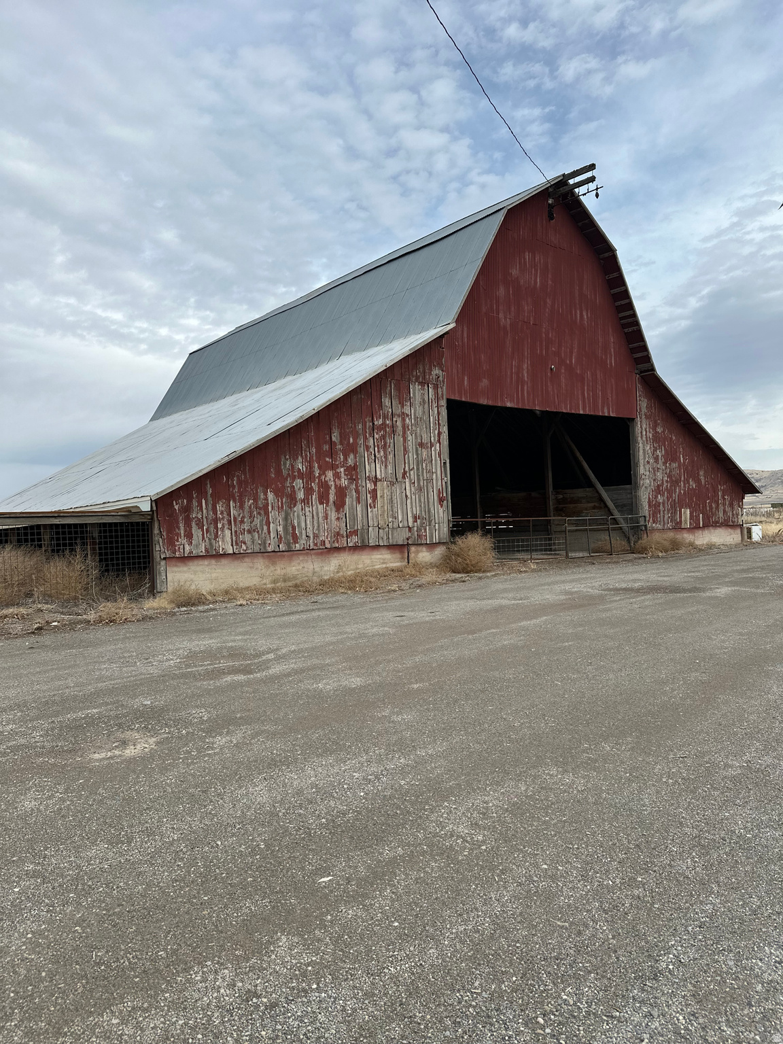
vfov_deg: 71.6
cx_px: 392
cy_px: 522
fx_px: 724
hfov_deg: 56.8
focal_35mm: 24
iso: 80
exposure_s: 1/4016
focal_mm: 6.86
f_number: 1.78
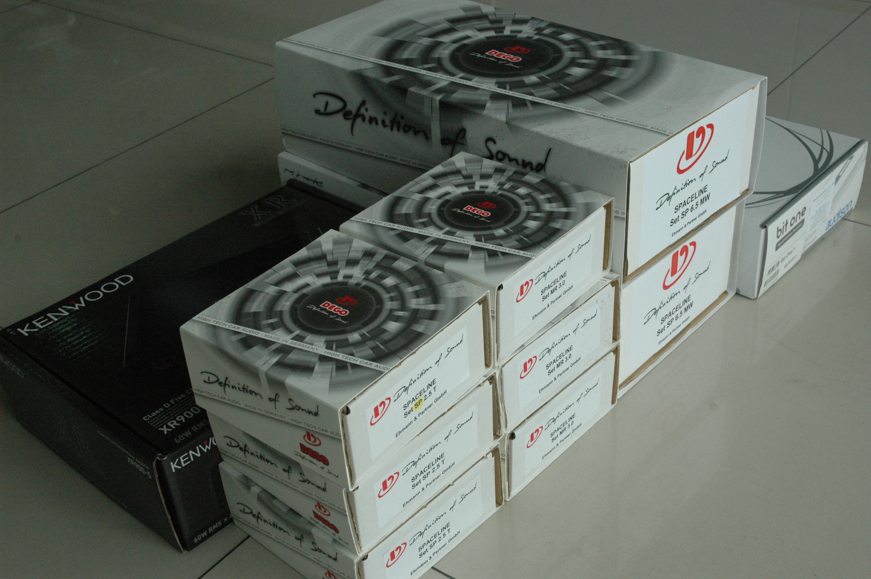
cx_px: 436
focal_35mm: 46
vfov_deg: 28.9
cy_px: 290
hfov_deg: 42.4
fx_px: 1124
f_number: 10
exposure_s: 1/400
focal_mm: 31
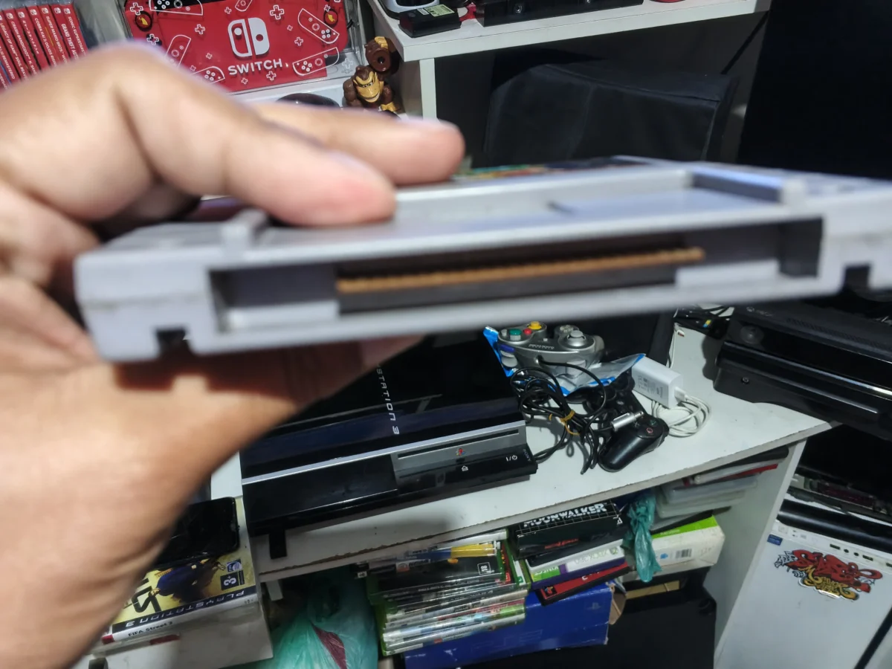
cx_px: 446
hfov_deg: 73.9
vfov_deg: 58.9
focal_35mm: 23
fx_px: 593
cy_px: 334
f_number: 1.6
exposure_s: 1/24
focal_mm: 4.11
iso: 2554
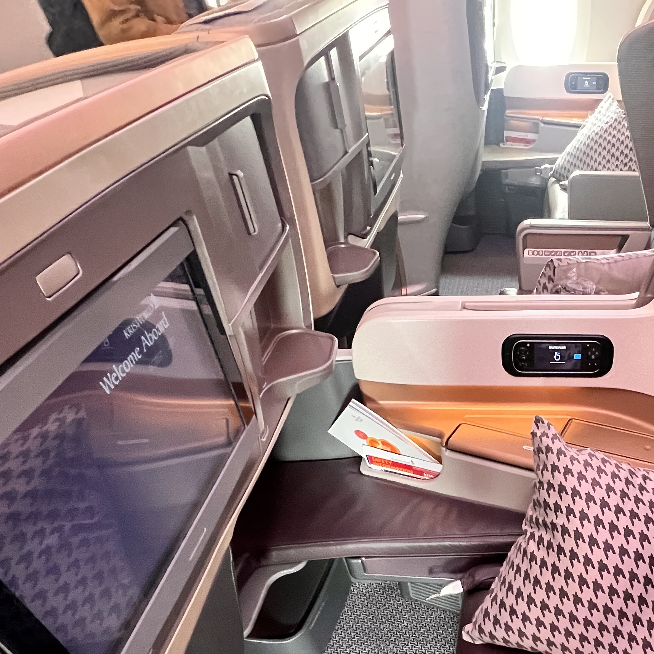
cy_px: 539
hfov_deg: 53.9
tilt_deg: -47.2
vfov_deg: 54.3
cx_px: 548
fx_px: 577
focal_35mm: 27
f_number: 1.8
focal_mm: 1.57
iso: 800
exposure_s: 1/60
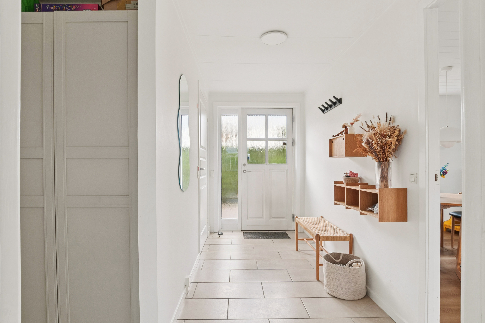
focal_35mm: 18
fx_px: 242
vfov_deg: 67.4
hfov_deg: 90.0
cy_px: 162
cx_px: 242
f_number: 10
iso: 200
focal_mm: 12
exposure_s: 1/30
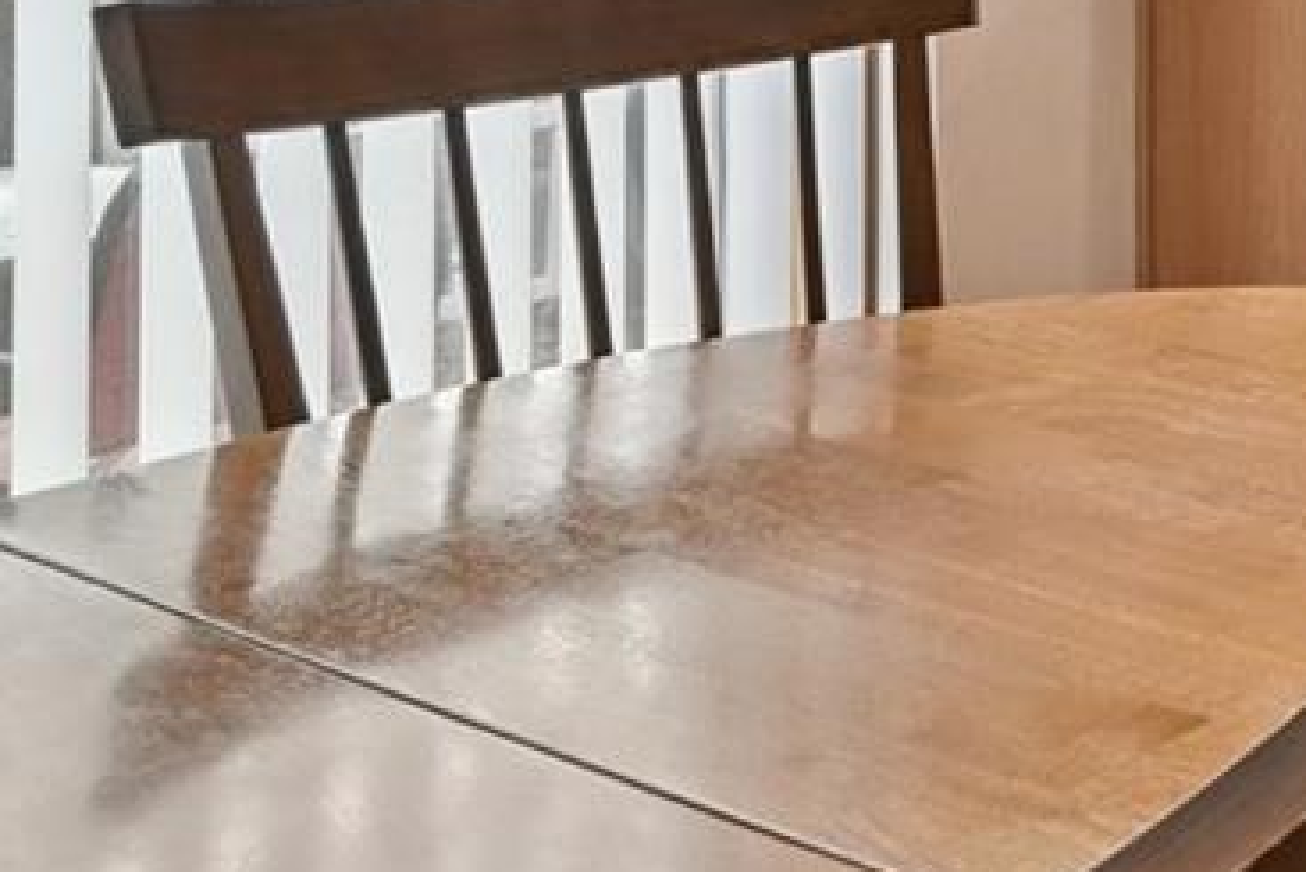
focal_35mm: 61
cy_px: -345
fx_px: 2214
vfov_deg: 19.9
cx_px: 2327
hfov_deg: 21.7
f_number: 10
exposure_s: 1/40
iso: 400
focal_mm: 14
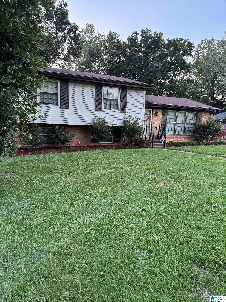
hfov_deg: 56.8
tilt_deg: -7.7
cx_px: 113
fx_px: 209
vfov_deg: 71.6
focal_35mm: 24
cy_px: 151
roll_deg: -1.5
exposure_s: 1/60
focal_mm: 6.76
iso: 640
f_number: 1.78
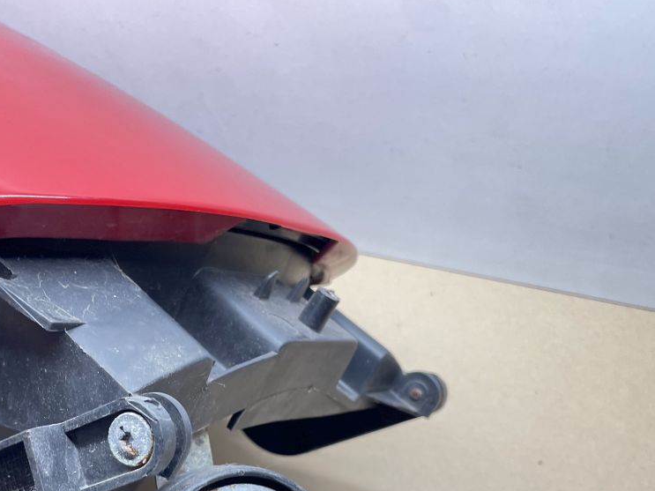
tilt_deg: -54.4
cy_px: 388
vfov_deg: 33.4
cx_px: 225
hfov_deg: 44.2
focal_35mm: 42
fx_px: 795
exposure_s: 1/50
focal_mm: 4.2
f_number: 1.6
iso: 125
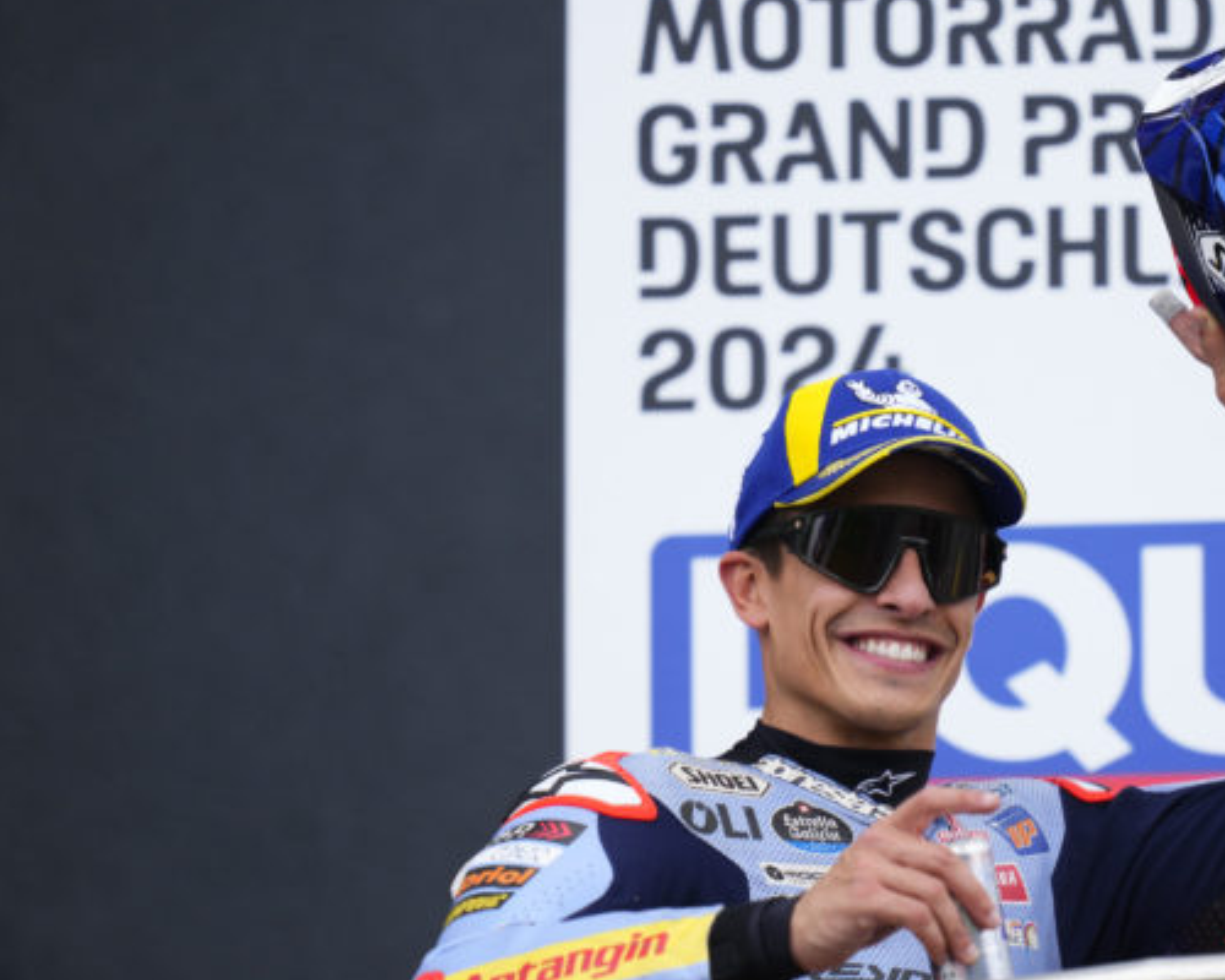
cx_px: 894
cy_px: 578
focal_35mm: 789
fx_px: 28605
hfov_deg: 2.5
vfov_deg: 2.0
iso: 400
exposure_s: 1/1000
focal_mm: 560
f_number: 4
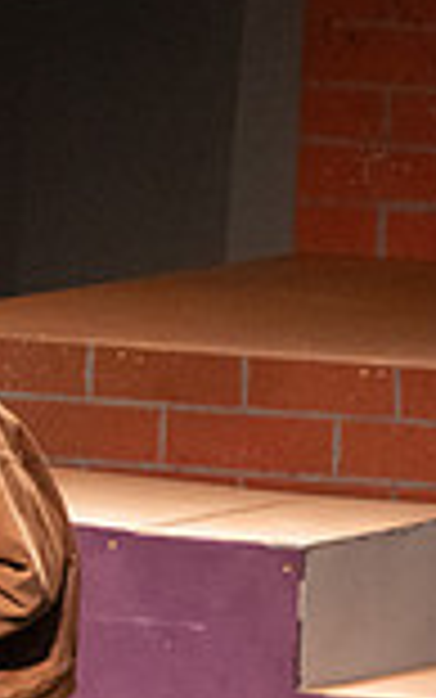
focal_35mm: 1222
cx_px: -823
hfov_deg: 1.1
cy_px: 734
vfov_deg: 1.7
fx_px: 23211
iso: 9000
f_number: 6.3
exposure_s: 1/200
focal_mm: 320
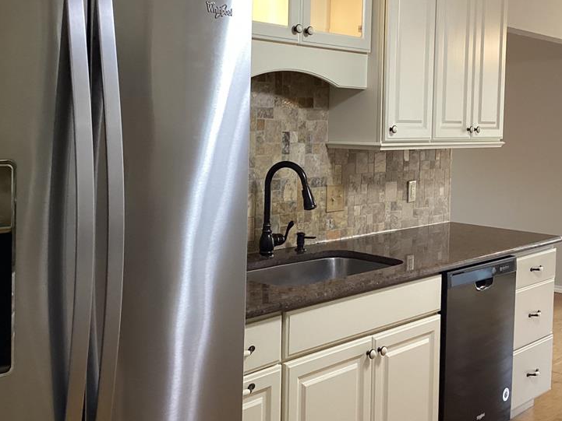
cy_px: 160
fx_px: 714
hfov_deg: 42.9
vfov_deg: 32.7
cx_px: 285
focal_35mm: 44
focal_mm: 3.3
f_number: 2.4
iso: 200
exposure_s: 1/60
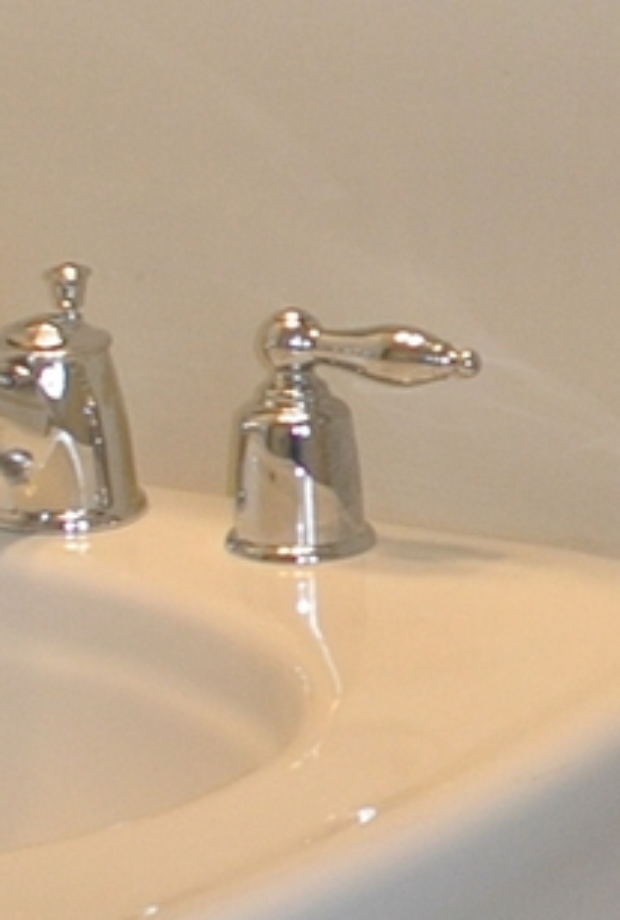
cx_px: 926
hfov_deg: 6.8
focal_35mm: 201
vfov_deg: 10.2
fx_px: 5158
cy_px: 336
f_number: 2.8
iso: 125
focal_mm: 10
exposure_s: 1/60
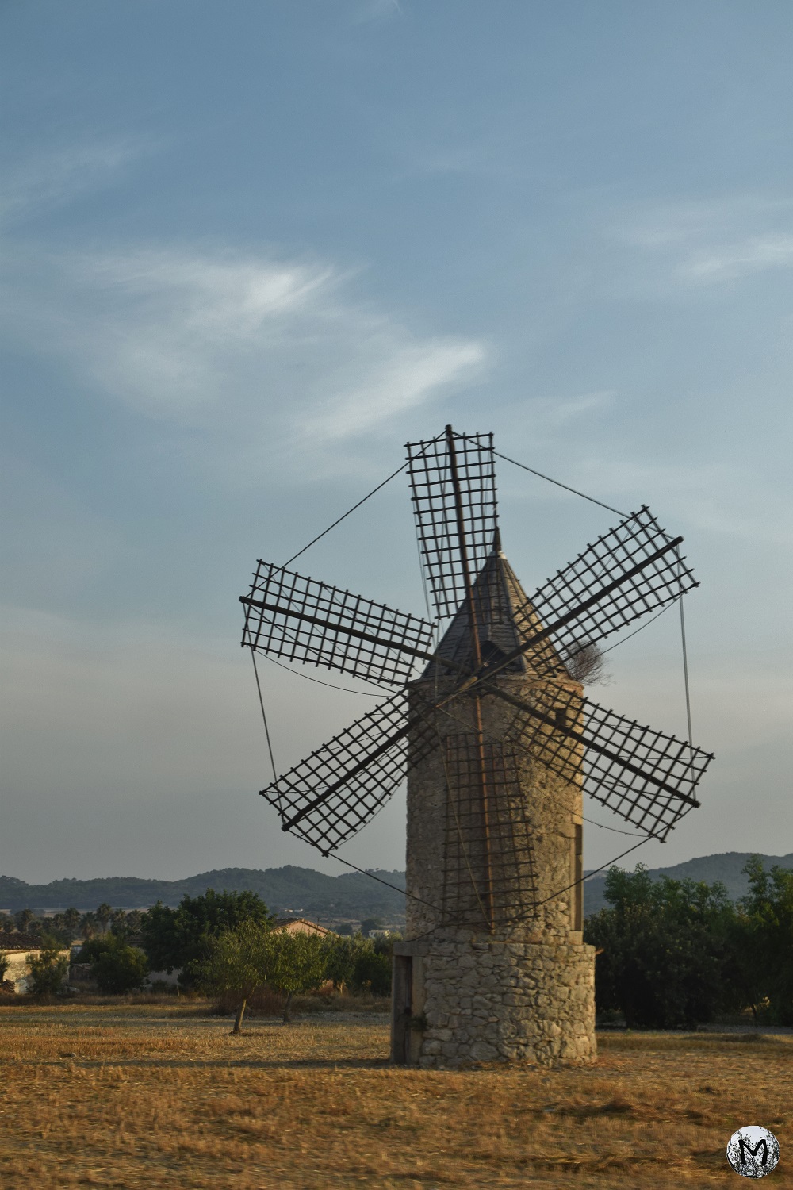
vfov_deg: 28.1
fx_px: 2379
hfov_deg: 18.9
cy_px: 595
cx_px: 396
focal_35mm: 72
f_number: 8
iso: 400
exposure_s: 1/250
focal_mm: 48
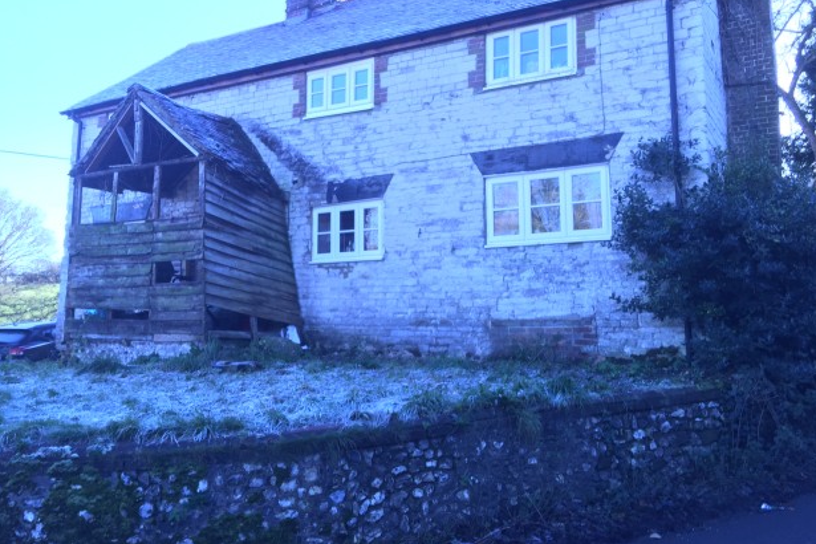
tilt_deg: +9.8
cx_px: 414
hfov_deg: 60.3
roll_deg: -1.0
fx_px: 703
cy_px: 247
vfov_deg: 42.3
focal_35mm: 31
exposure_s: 1/120
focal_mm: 4.15
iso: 40
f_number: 2.2
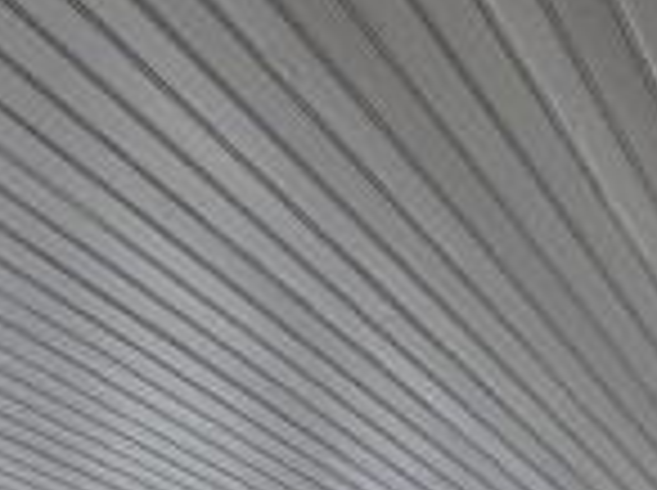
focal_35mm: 57
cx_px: 428
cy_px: 1065
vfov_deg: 16.6
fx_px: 1080
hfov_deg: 33.6
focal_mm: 2.2
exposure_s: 1/120
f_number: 2.2
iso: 64
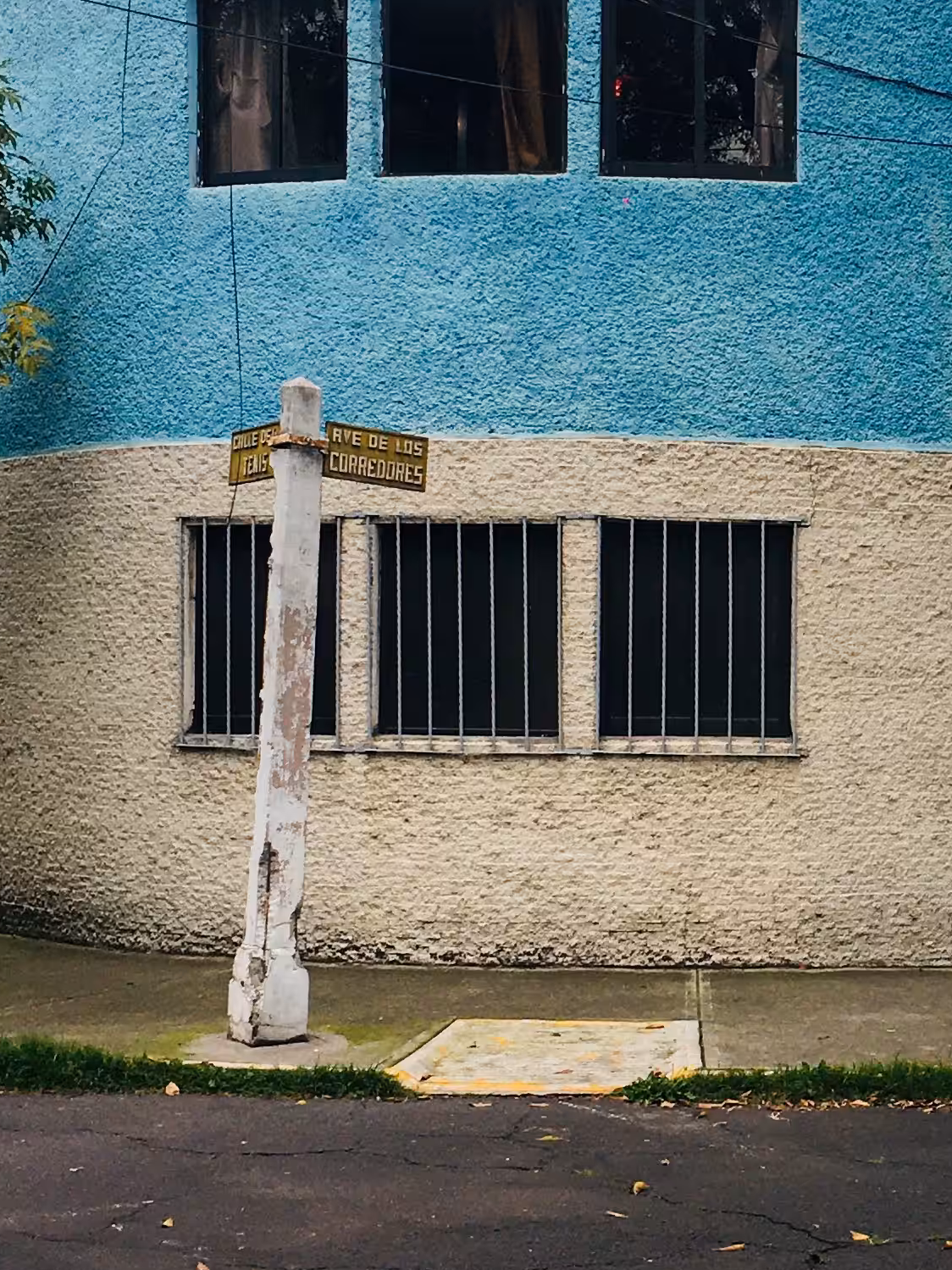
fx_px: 2861
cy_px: 630
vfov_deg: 25.0
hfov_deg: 18.3
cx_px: 995
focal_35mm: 78
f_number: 2.2
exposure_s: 1/150
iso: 25
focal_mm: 4.15
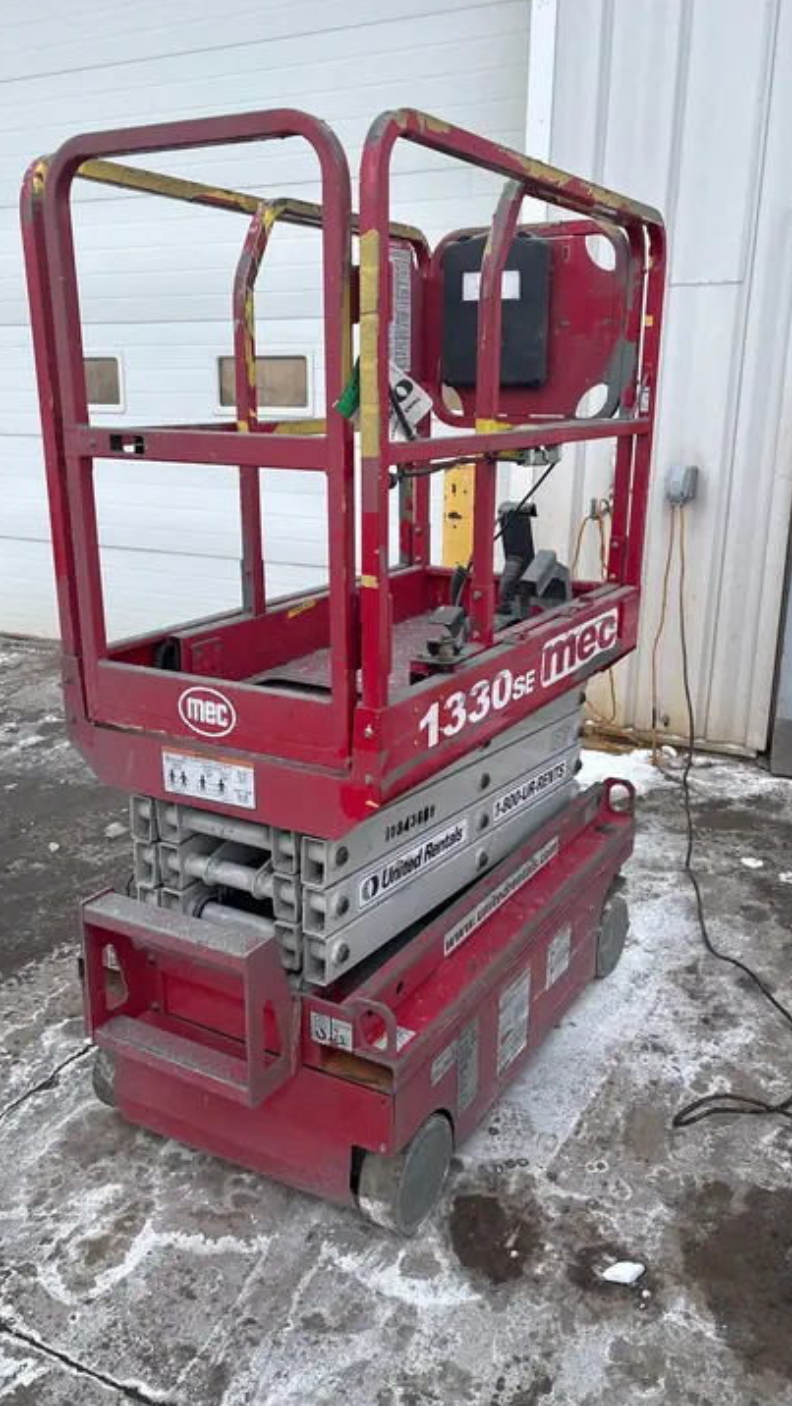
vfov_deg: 66.1
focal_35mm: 29
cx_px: 403
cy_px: 714
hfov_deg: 40.2
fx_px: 1082
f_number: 1.6
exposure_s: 1/107
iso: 125
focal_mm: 5.96
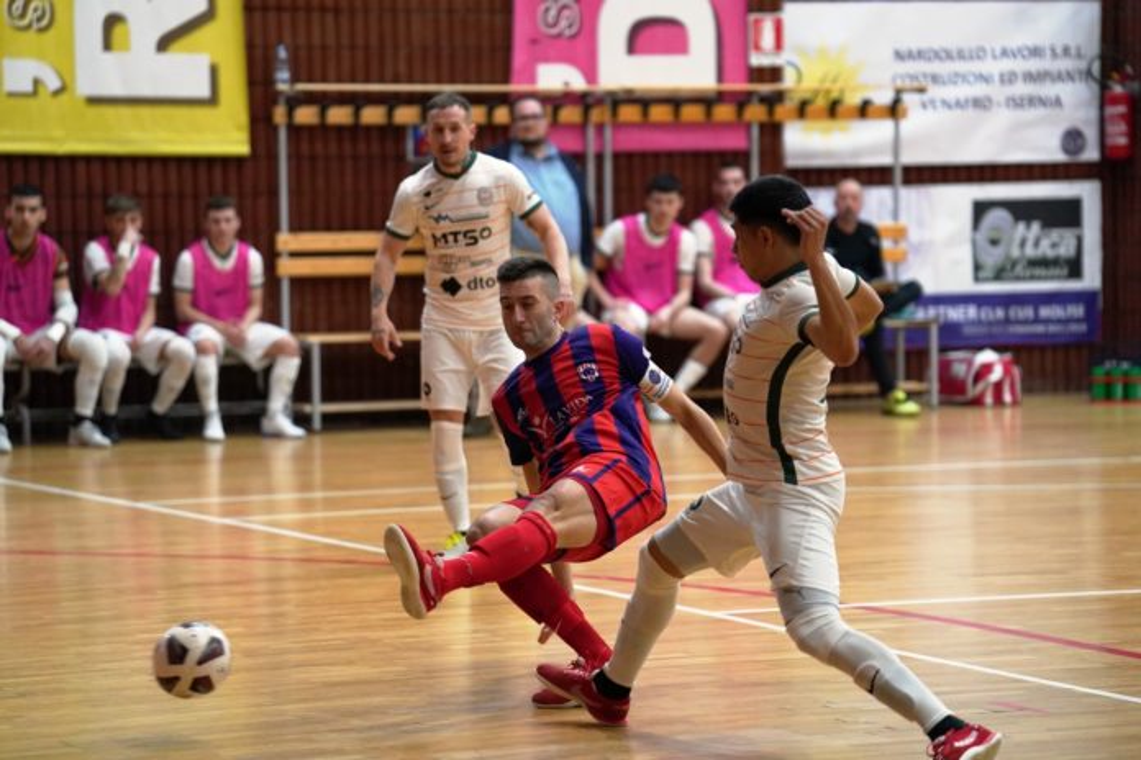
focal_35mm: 136
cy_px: 380
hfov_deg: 15.1
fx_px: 4310
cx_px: 570
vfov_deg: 10.1
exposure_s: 1/1000
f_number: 2.8
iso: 5000
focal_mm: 136
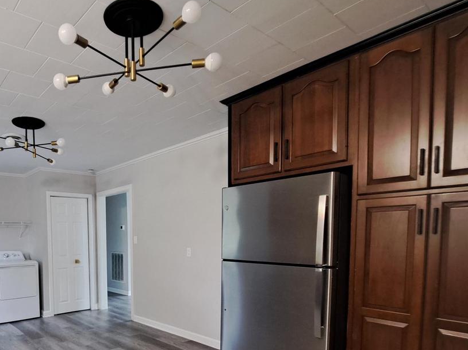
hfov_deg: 70.0
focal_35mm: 23
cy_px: 256
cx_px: 128
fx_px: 311
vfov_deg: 56.4
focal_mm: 1.74
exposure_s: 1/24
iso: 200
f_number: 2.2
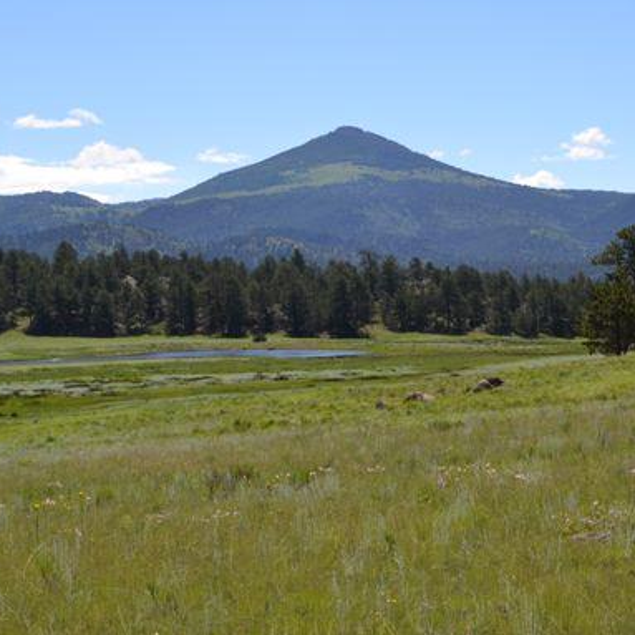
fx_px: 2034
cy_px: 286
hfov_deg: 17.7
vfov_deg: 17.7
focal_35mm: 98
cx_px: 292
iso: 100
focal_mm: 46
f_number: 8
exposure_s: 1/250
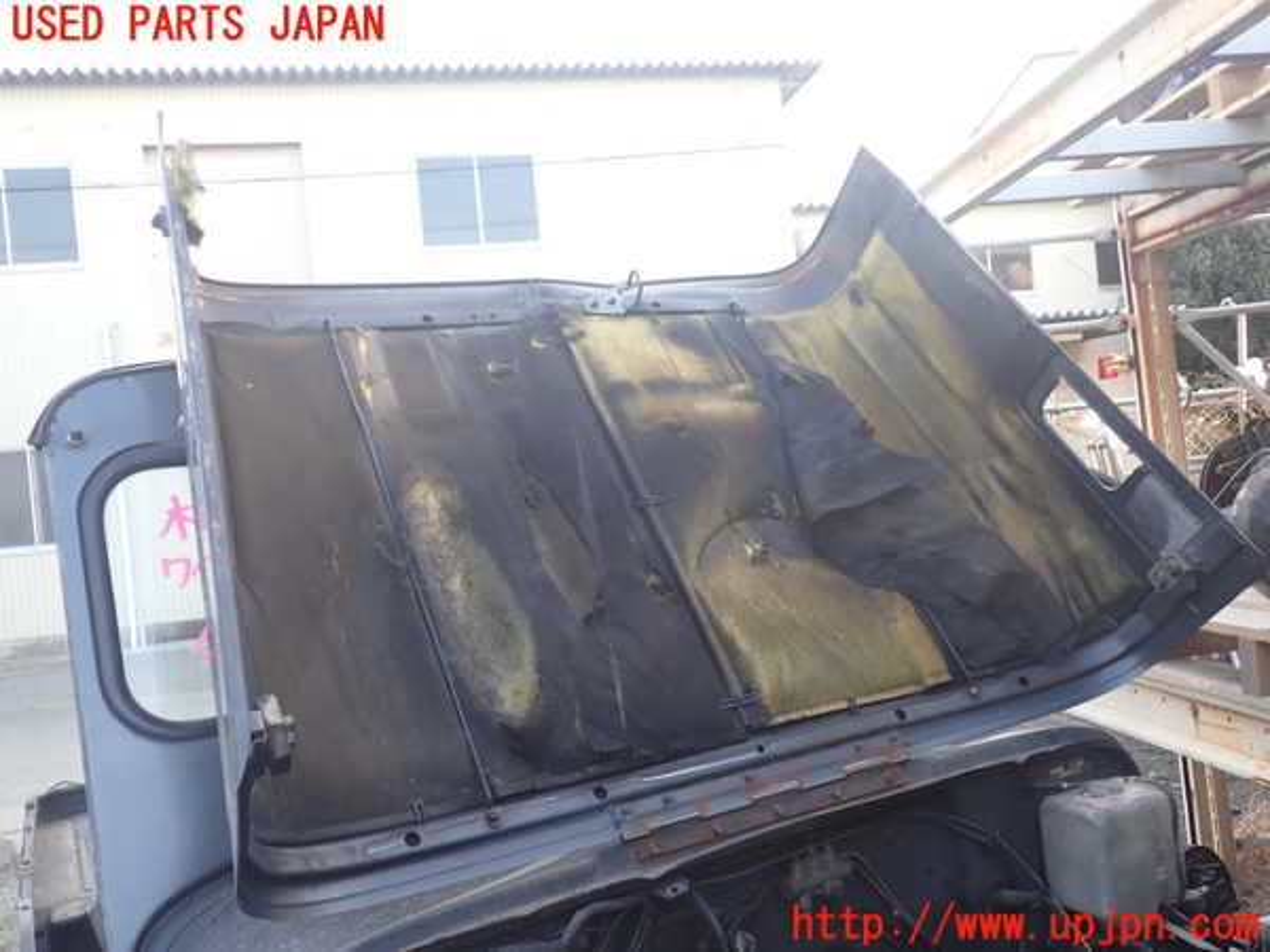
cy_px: 476
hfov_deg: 60.0
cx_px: 635
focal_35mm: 30
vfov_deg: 46.8
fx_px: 1101
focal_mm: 5.4
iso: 100
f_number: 2.3
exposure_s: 1/80
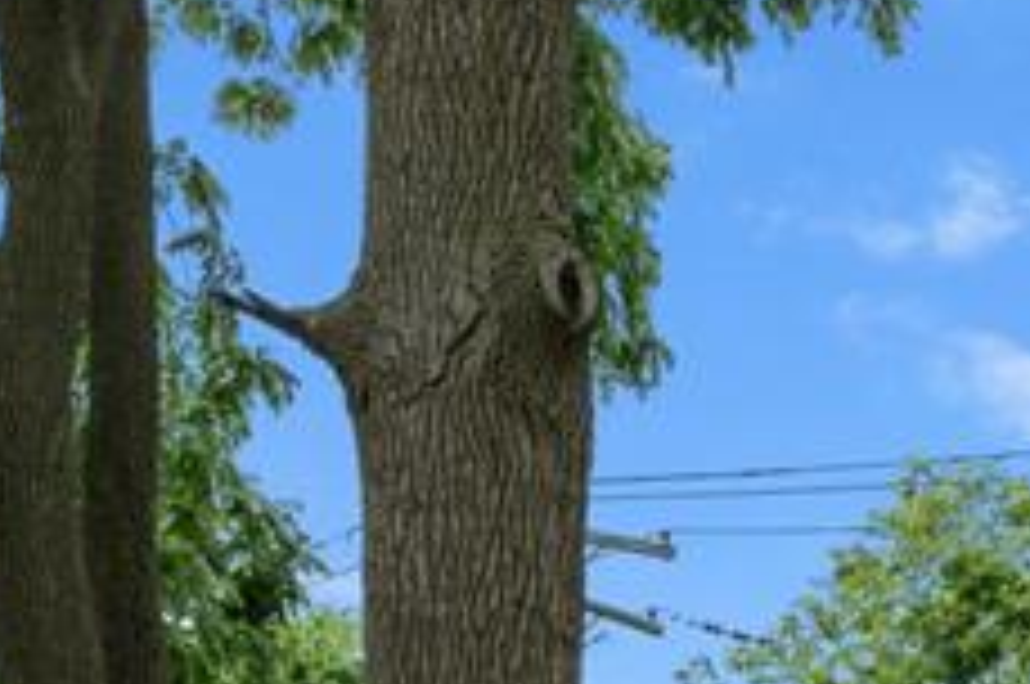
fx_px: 3200
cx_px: 1246
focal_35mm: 112
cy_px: 1462
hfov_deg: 17.4
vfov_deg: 10.9
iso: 100
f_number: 8
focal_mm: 25
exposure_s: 1/25
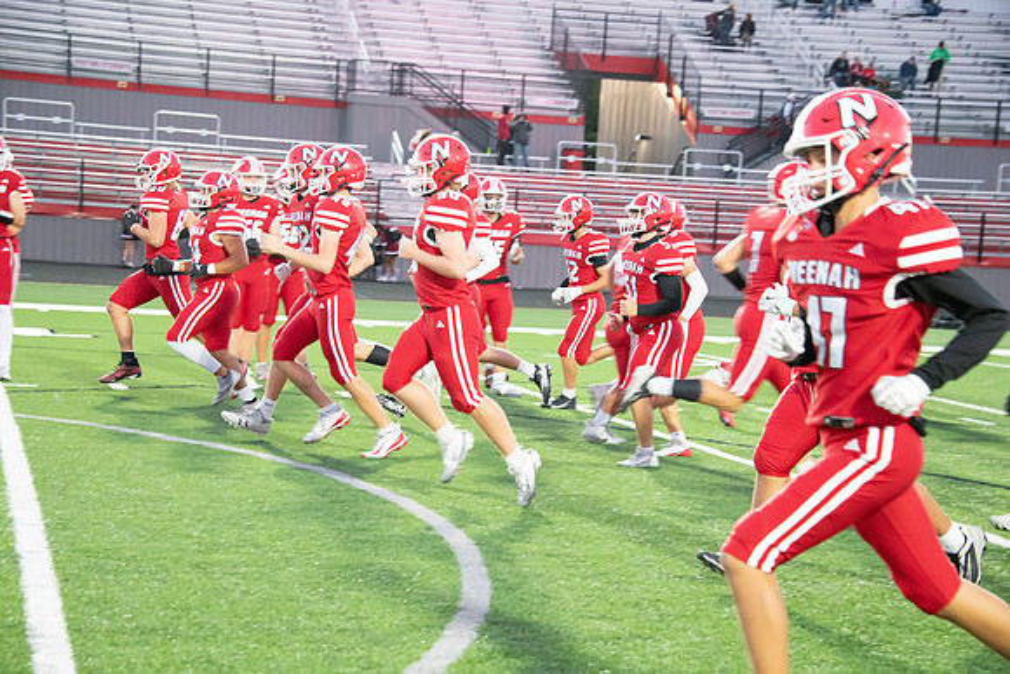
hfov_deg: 24.8
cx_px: 505
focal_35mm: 82
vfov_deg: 16.7
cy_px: 337
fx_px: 2301
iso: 8000
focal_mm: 82
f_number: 5.6
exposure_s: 1/250
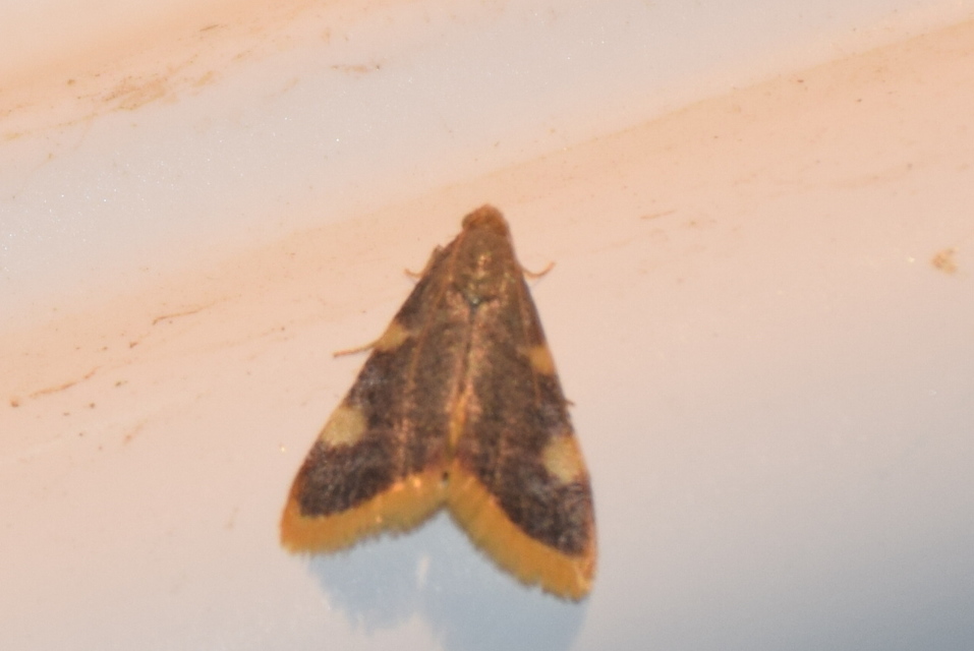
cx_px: 487
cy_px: 326
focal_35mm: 210
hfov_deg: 9.8
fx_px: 5687
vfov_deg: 6.6
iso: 320
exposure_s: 1/80
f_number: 5.6
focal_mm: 140
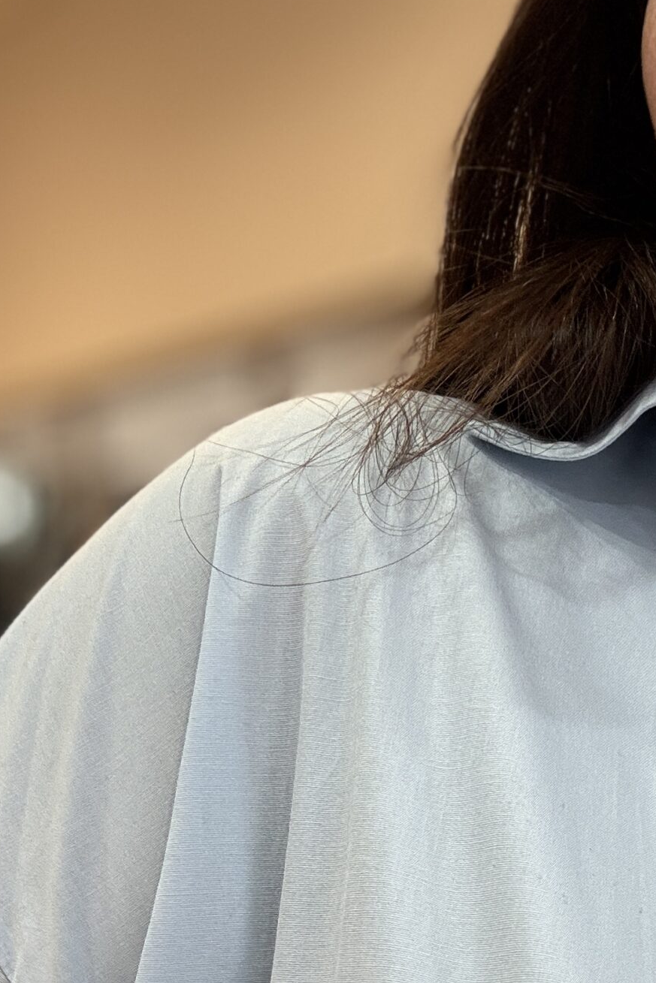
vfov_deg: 30.8
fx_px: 1667
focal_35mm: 61
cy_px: 950
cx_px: 497
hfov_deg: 22.1
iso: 64
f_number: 1.9
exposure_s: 1/50
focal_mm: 2.69
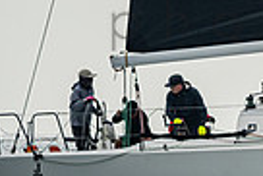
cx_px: 680
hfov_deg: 1.7
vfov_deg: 1.2
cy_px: -191
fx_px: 8608
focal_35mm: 1177
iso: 640
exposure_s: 1/1600
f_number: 10
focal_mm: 220
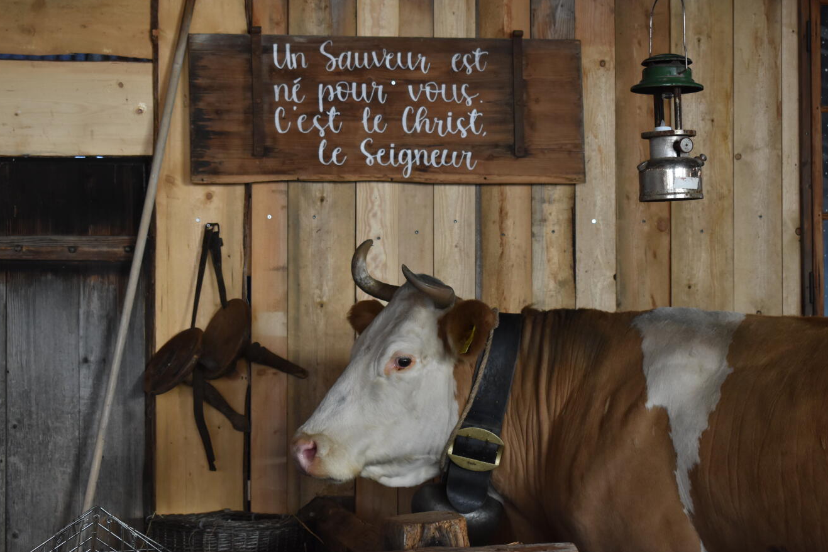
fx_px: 1886
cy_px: 272
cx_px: 412
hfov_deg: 24.8
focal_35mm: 82
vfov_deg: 16.7
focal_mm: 48
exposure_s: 1/125
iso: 800
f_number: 5.3
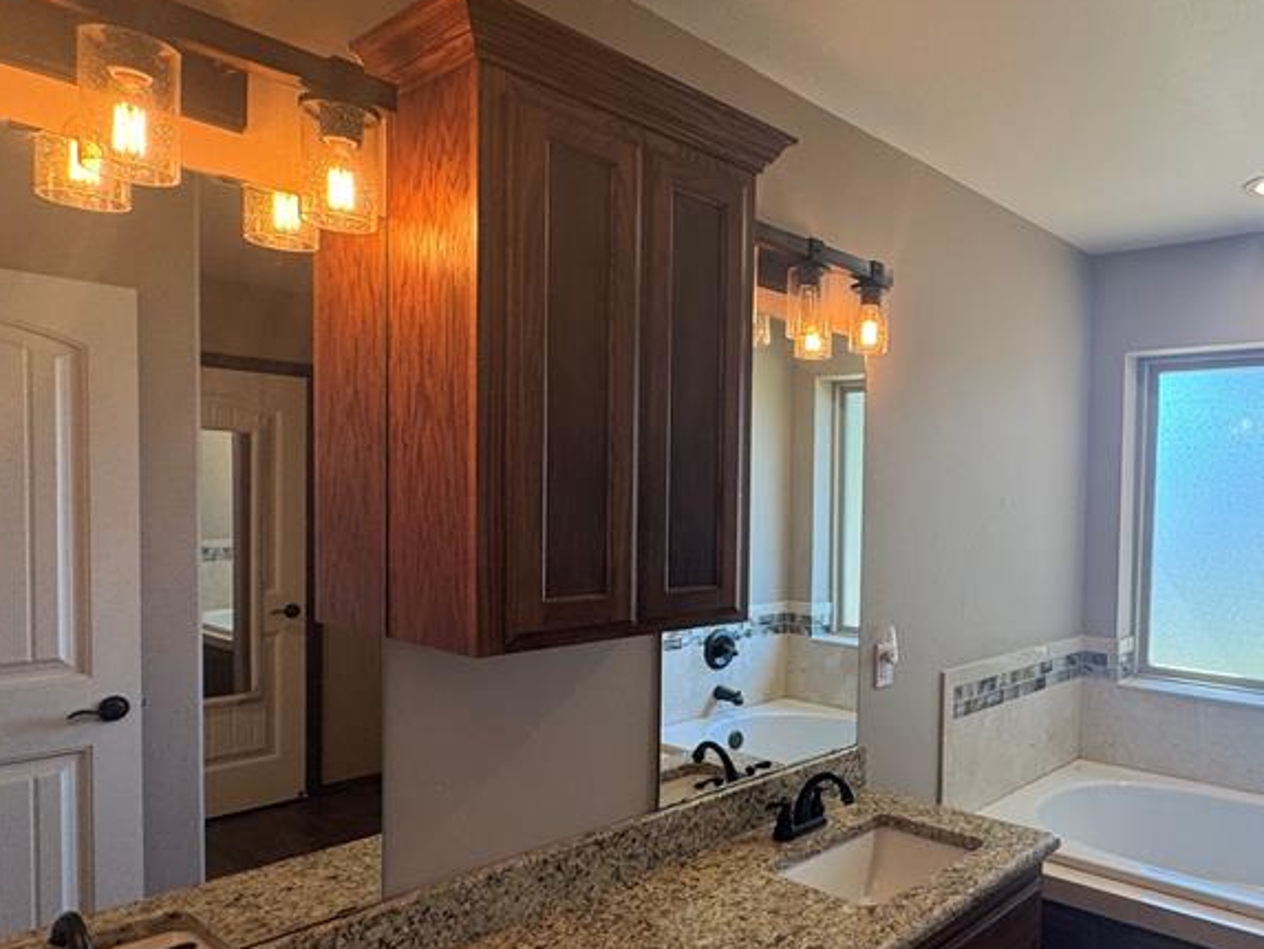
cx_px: 893
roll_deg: -2.0
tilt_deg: -2.6
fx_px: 913
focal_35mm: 25
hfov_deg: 66.5
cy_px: 532
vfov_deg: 54.8
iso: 80
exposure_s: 1/120
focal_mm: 2.22
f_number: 2.2
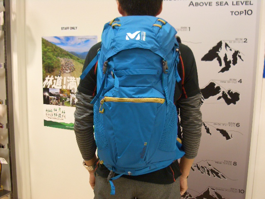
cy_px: 100
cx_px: 132
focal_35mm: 41
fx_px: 314
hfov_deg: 45.8
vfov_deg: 35.1
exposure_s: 1/30
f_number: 2.8
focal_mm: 6.8
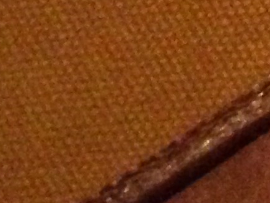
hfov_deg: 7.3
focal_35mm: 247
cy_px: -418
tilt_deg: -65.9
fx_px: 1927
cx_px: 754
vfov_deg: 5.6
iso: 800
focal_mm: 4.12
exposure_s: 1/15
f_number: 2.4
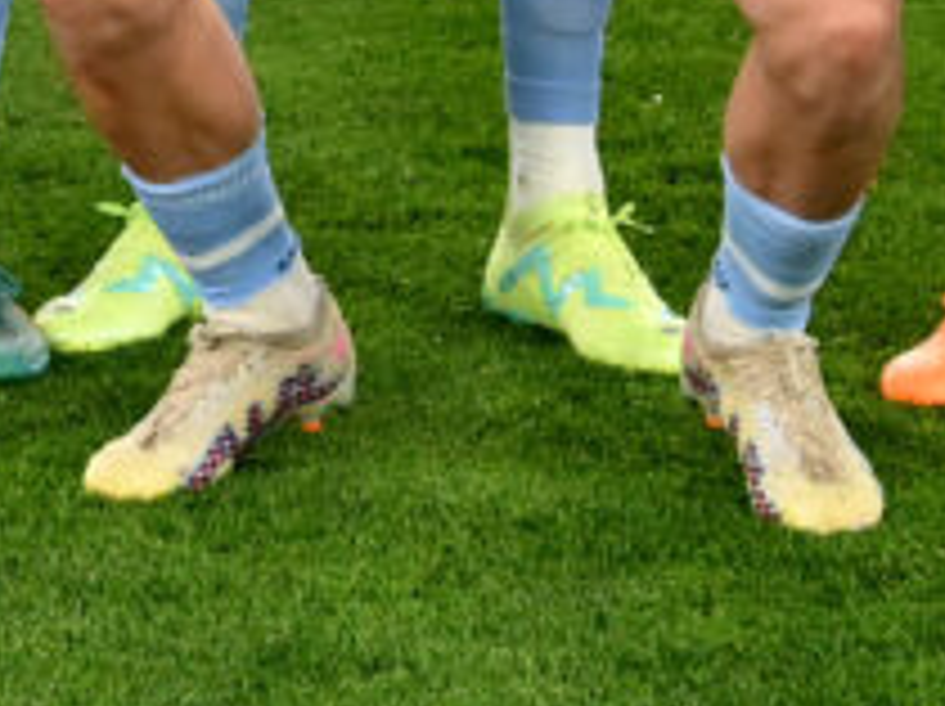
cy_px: -767
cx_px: -346
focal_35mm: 216
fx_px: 5890
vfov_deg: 6.6
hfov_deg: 9.0
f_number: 4
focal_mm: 46
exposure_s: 1/1600
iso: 2500
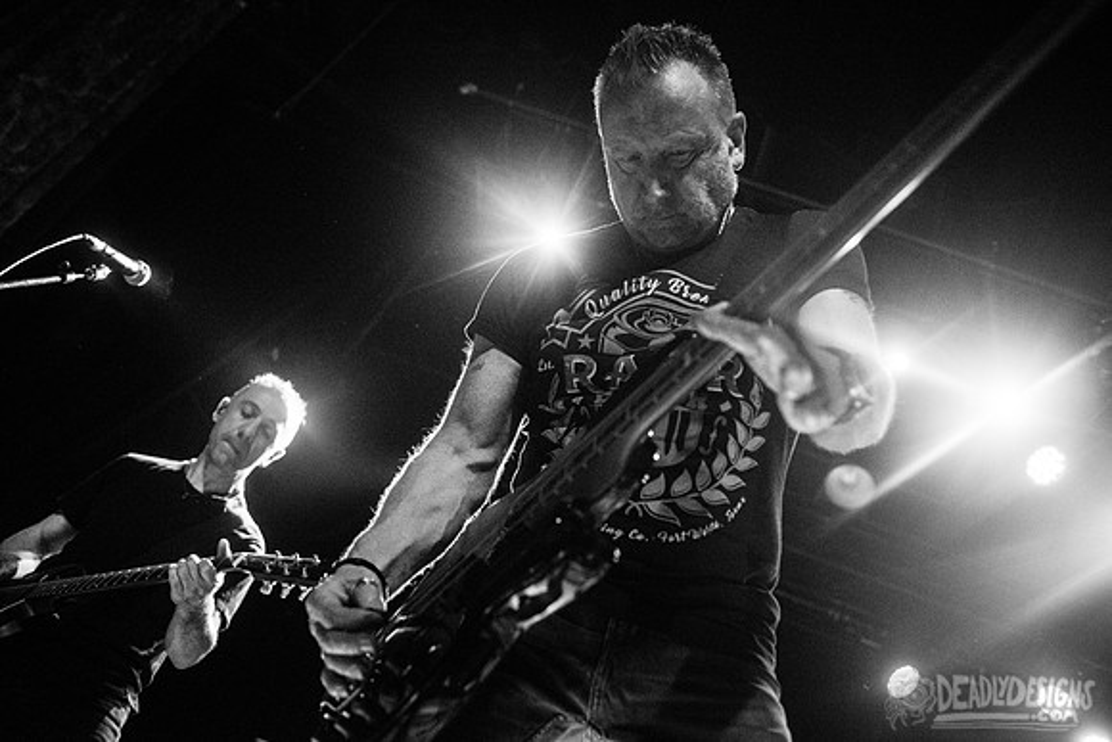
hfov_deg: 54.4
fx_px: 1081
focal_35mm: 35
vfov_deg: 37.9
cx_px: 556
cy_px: 371
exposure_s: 1/500
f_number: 3.2
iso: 3200
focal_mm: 35
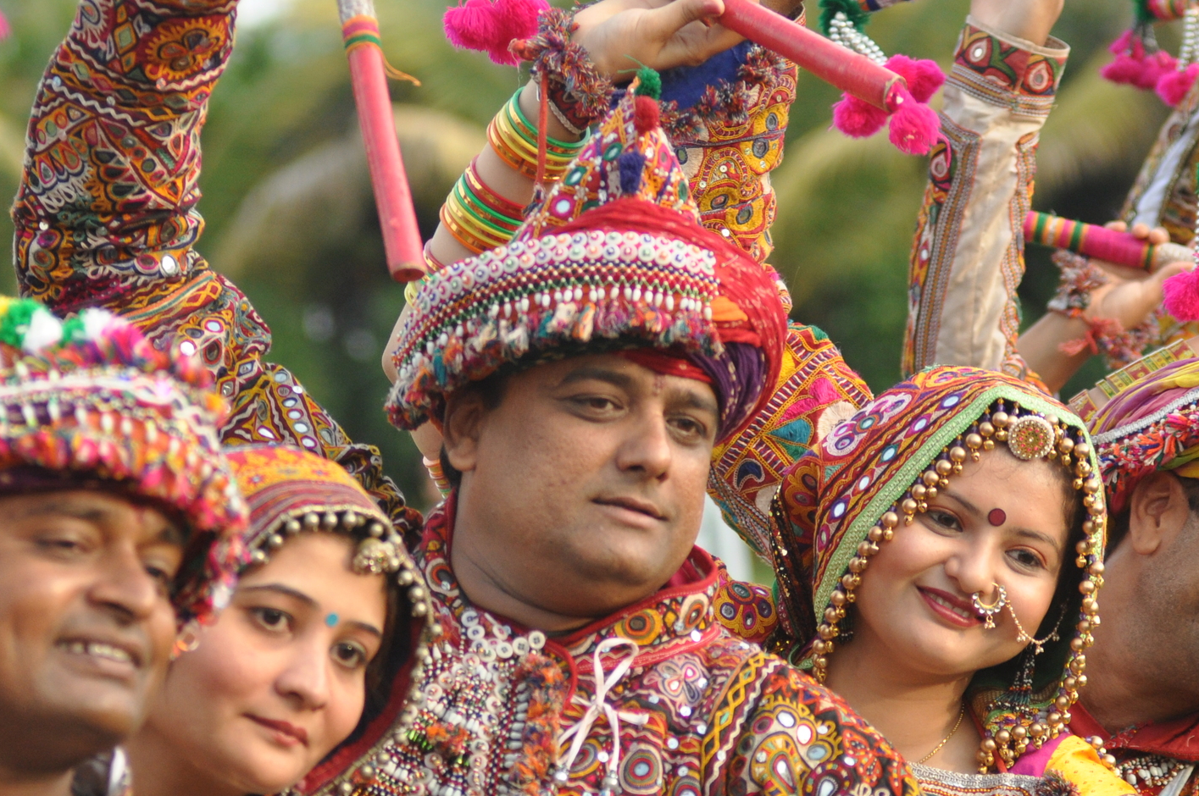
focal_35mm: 530
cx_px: 594
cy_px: 510
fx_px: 17631
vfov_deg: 2.6
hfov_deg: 3.9
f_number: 3.5
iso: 500
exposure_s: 1/800
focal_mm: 200
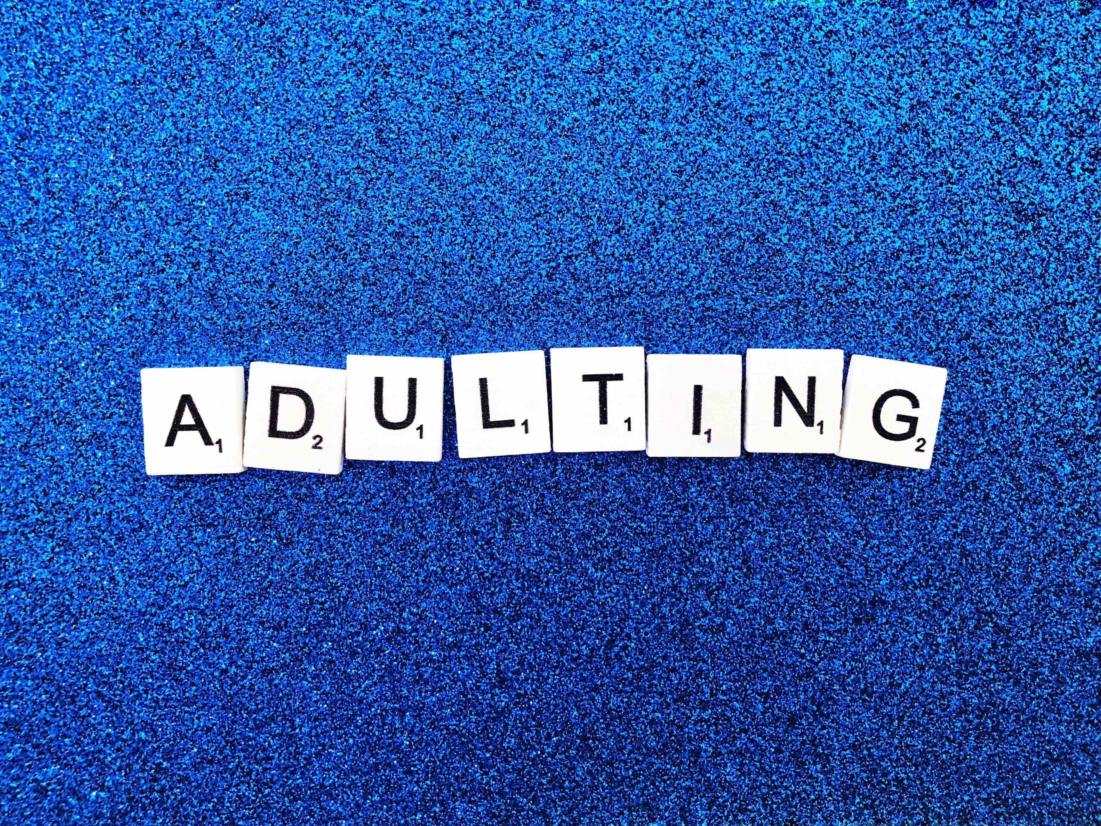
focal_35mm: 28
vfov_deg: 49.7
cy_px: 413
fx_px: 890
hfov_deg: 63.4
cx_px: 550
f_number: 1.8
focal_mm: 3.99
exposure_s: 1/15
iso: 64
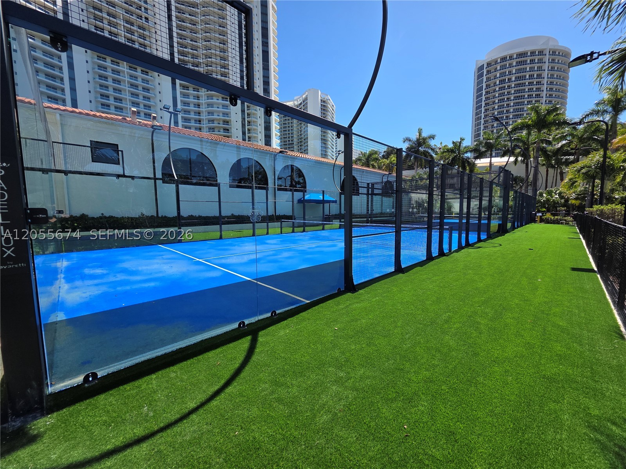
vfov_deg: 89.9
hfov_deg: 106.2
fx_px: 235
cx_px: 313
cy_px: 234
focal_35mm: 13
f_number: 1.9
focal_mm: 2.2
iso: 40
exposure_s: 1/1461
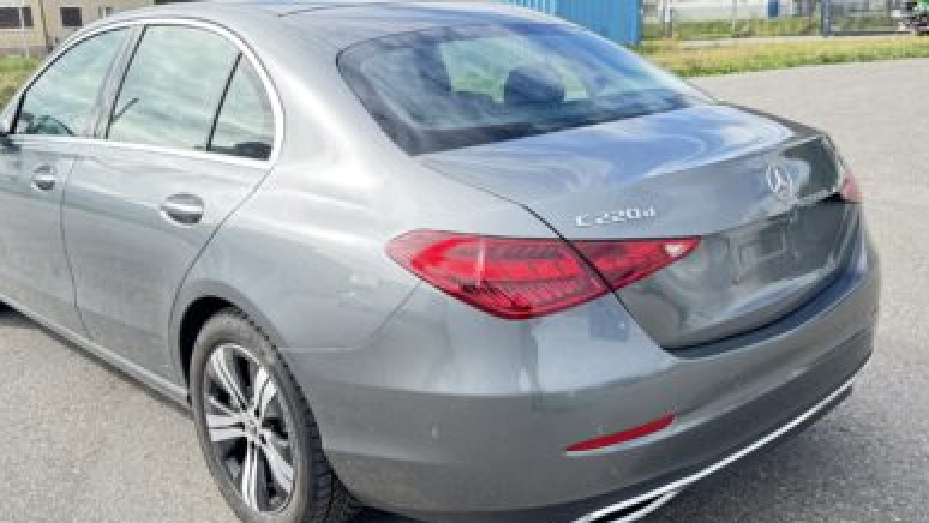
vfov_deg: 42.9
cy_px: 283
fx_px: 665
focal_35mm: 27
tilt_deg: -16.9
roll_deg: +4.0
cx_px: 471
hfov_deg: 69.8
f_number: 1.78
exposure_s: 1/651
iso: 80
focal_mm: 6.76
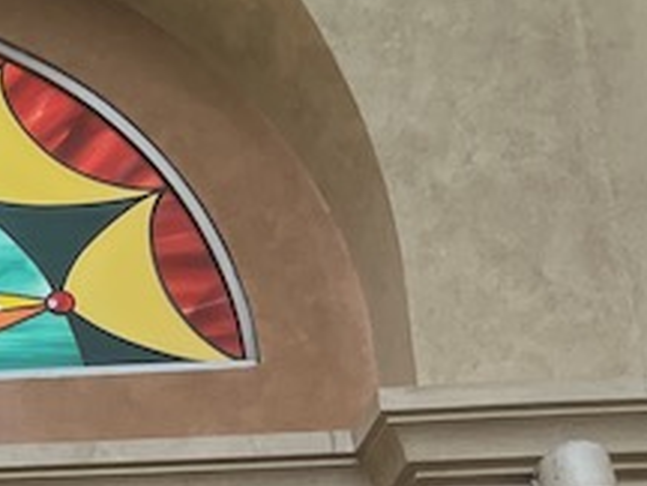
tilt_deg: +20.2
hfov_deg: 13.1
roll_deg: -1.5
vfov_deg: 11.0
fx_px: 2299
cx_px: -770
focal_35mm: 123
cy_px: 948
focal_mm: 5.1
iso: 125
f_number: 1.6
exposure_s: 1/120
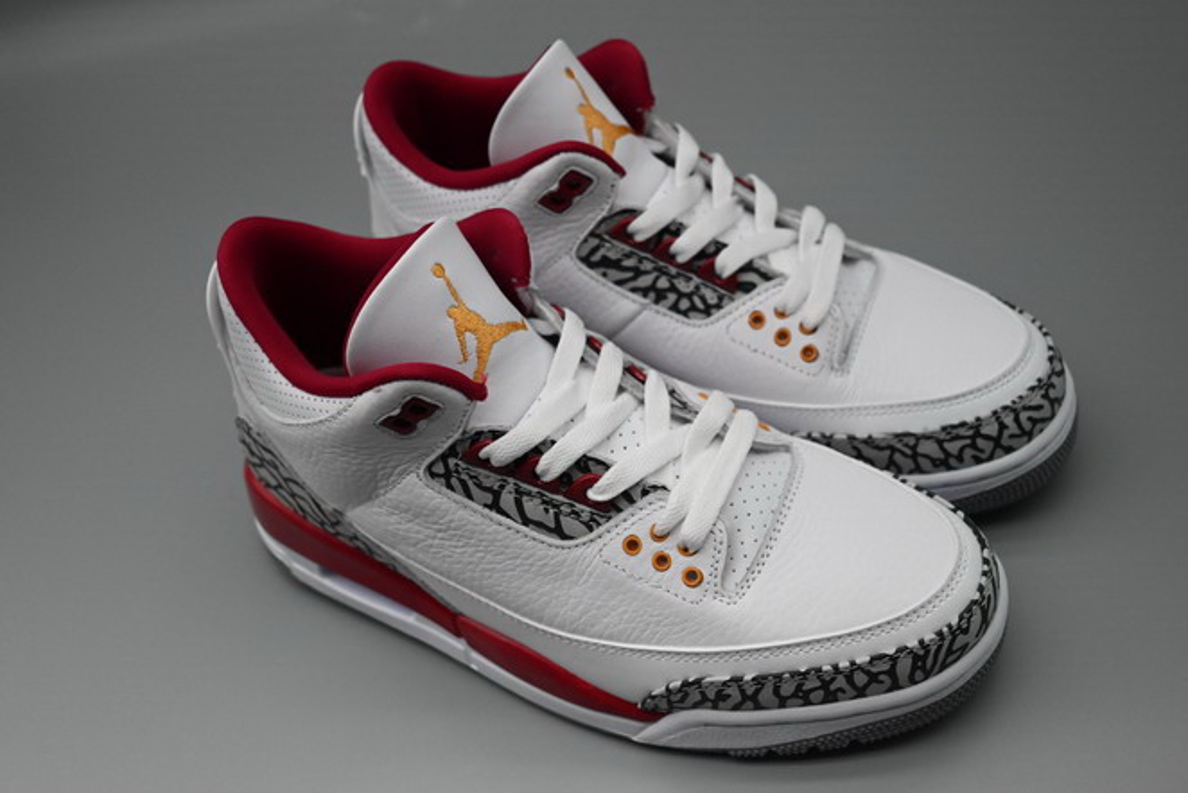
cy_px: 396
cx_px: 594
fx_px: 1287
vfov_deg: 34.2
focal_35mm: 39
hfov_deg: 49.5
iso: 4000
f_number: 5.3
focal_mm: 39
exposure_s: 1/5000
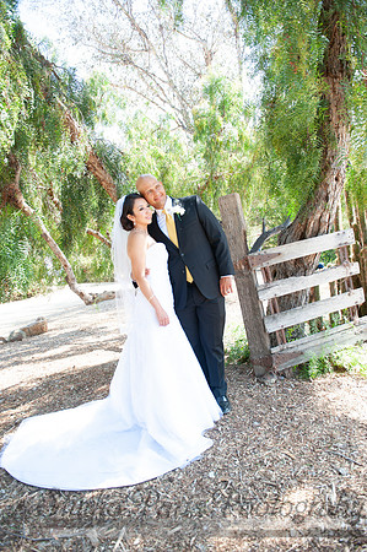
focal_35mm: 24
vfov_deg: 73.8
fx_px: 368
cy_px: 276
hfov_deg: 53.0
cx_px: 184
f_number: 3.5
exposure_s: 1/250
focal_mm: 24
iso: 200
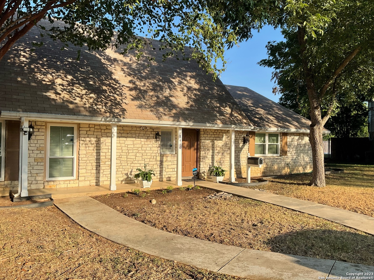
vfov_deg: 48.2
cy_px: 140
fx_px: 313
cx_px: 187
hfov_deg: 61.7
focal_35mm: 29
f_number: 1.8
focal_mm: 3
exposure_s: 1/997
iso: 25
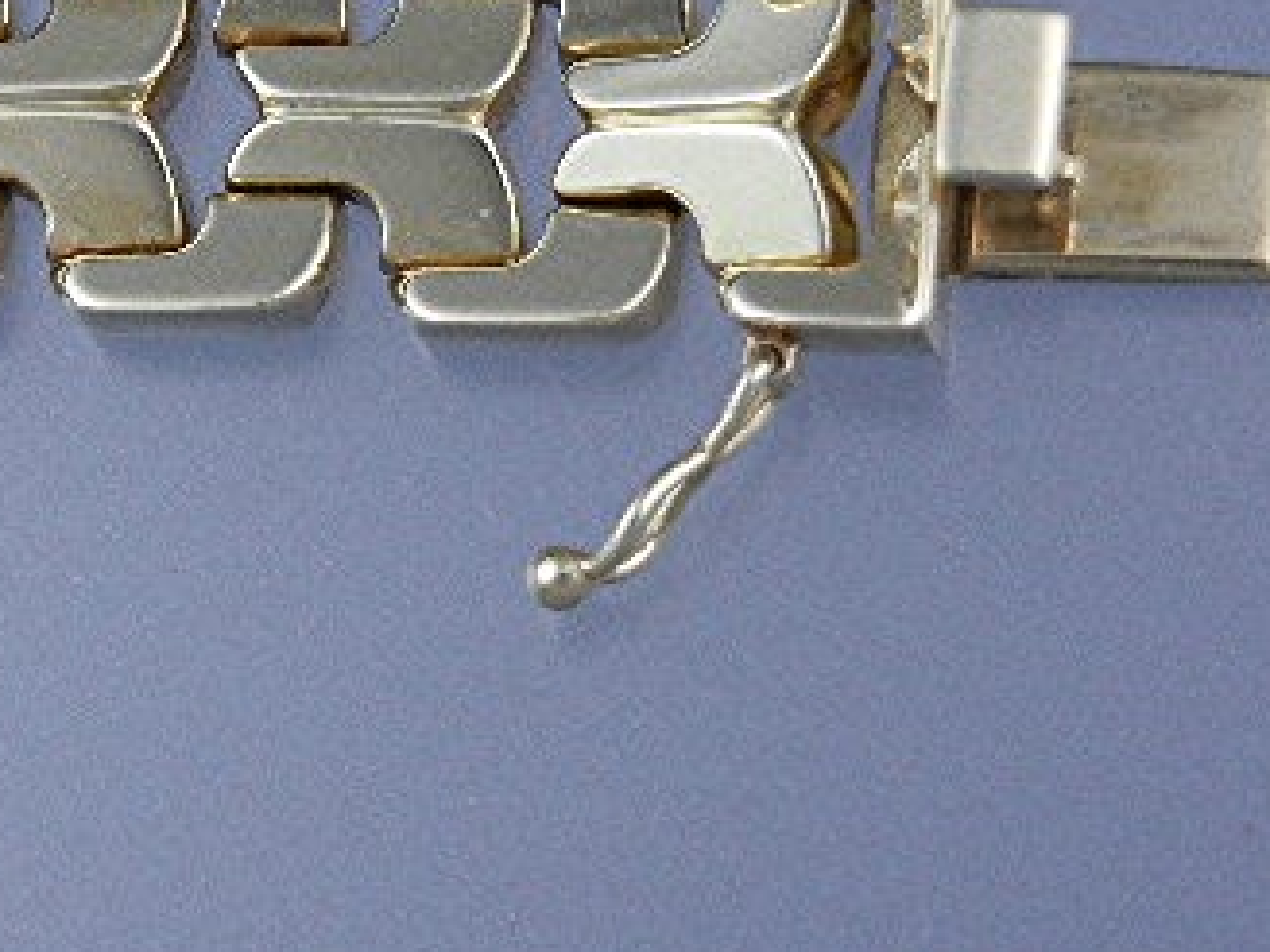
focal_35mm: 199
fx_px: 7301
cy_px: 77
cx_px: 190
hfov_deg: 9.9
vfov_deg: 7.4
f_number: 4.5
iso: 400
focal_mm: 18.3
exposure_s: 1/30.1
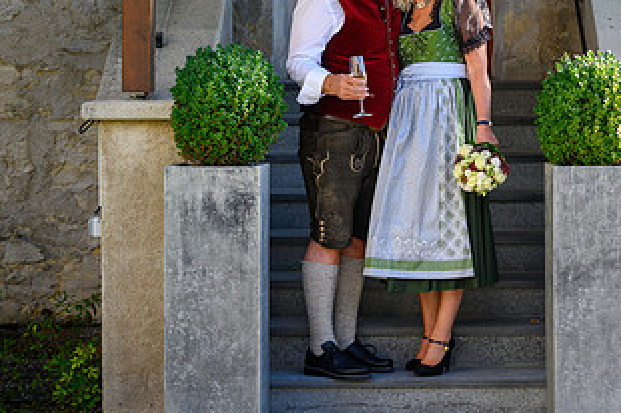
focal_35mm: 131
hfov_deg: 15.6
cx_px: 421
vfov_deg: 10.4
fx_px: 2257
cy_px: 52
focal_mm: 70
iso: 200
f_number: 4
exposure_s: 1/250
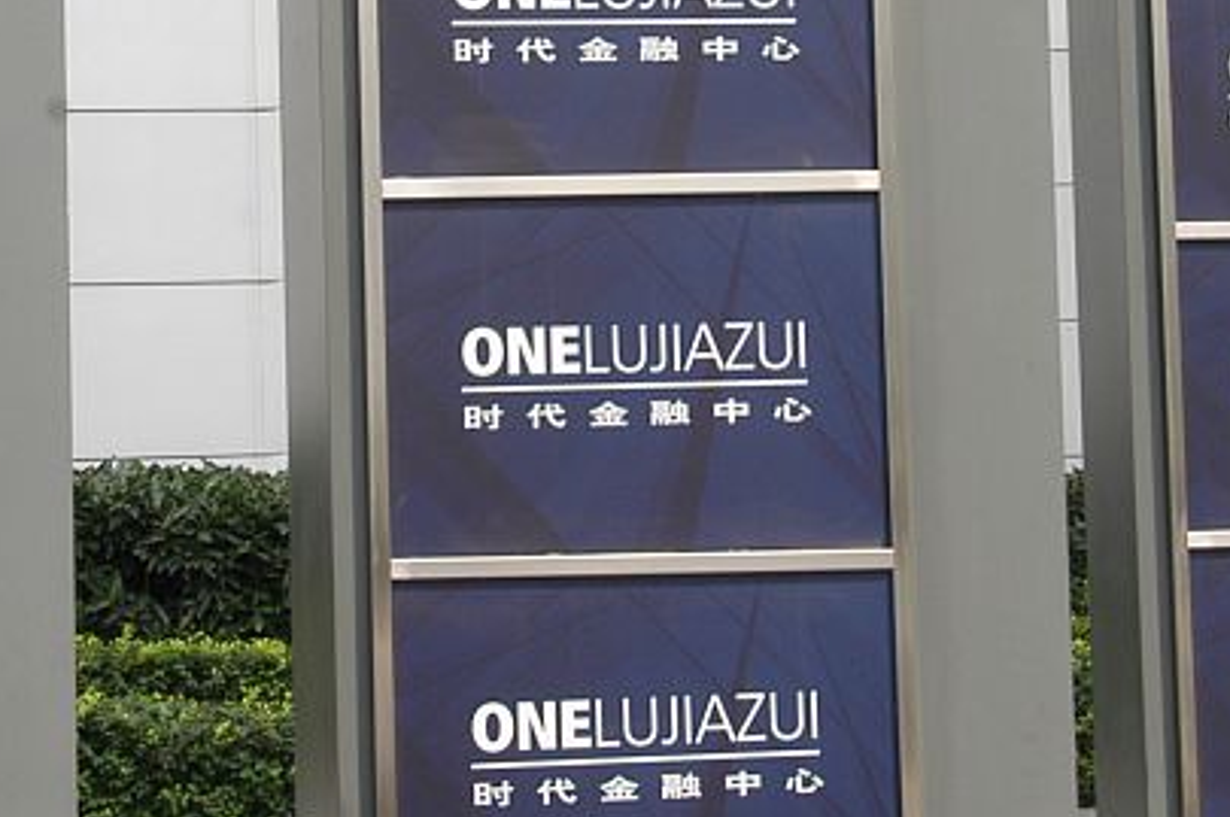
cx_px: 656
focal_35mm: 160
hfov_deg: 12.9
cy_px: 67
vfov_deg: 8.5
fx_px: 5460
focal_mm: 36
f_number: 9
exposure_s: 1/160
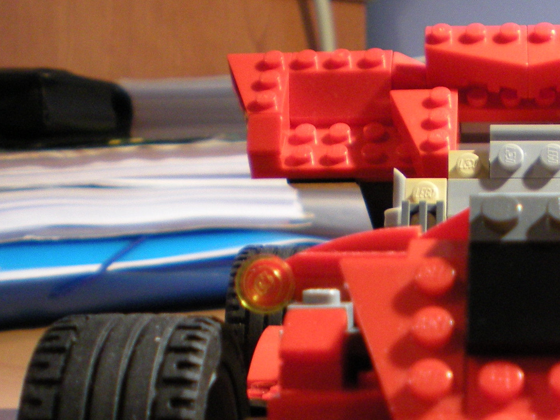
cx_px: 542
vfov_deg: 16.4
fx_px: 1424
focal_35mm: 88
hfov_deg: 21.6
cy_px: 425
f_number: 3.1
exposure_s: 1/11
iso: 200
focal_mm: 6.3
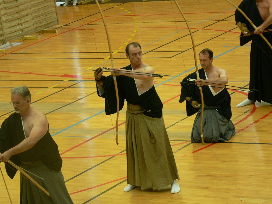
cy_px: 102
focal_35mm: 157
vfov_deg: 9.5
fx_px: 1234
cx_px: 136
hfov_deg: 12.6
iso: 150
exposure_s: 1/30
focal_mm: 26.2
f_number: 3.3
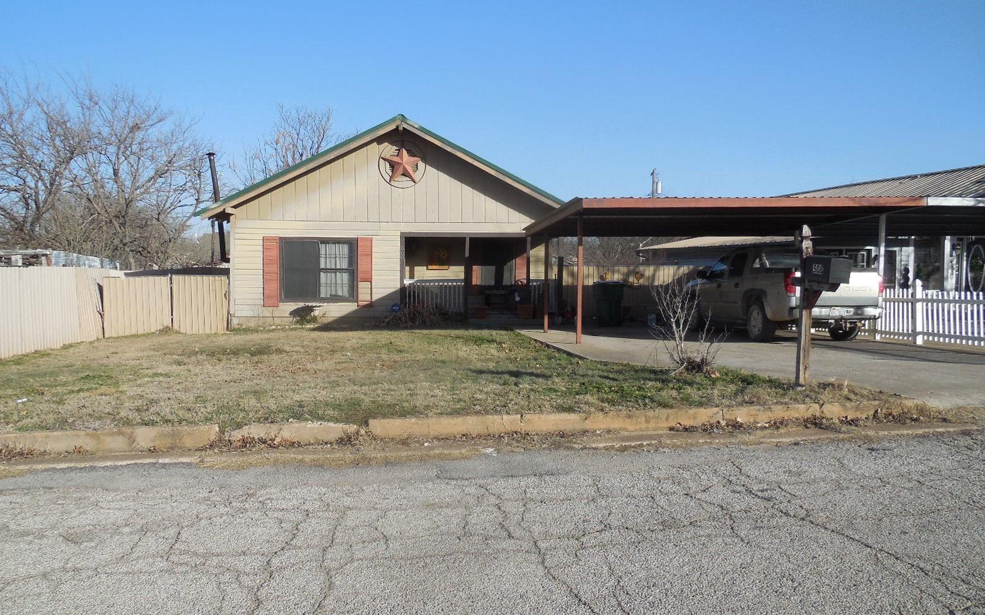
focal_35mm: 27
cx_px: 494
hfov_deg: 68.4
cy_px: 313
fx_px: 725
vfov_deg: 46.0
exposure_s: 1/1600
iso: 125
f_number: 3.1
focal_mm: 4.5
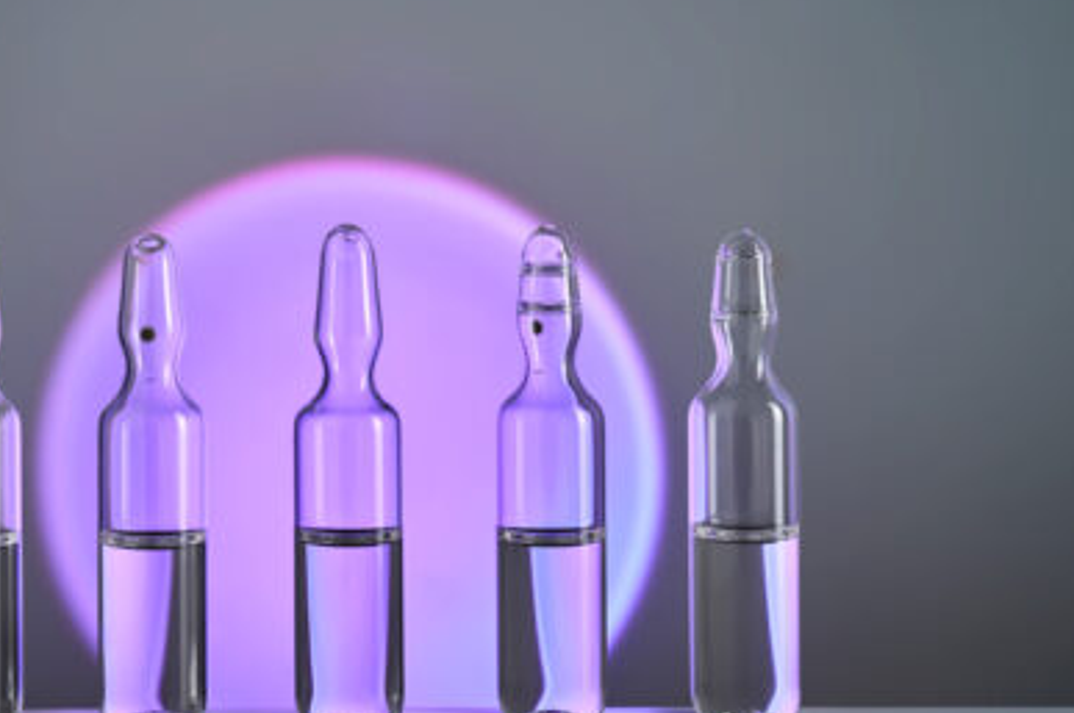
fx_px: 2235
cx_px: 366
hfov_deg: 26.9
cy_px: 334
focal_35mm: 75
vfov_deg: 18.1
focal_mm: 50
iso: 800
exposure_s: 1/640
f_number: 6.3
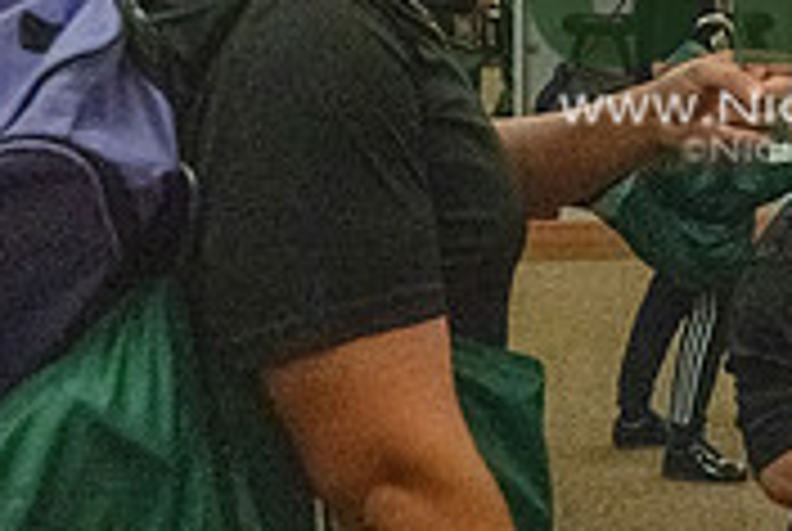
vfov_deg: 16.8
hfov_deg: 24.0
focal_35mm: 79
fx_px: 1741
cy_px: -52
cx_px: 868
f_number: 4
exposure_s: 1/3200
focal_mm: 24
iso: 25600
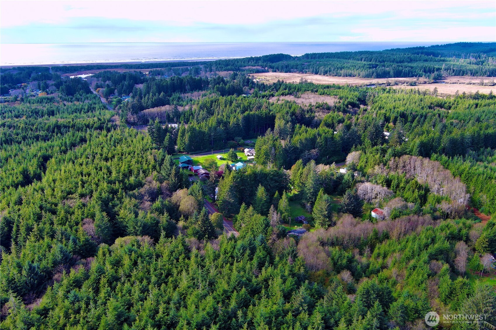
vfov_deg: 45.0
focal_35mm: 29
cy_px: 165
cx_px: 248
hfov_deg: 63.7
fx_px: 399
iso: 100
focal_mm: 10.57
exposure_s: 1/450
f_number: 2.8
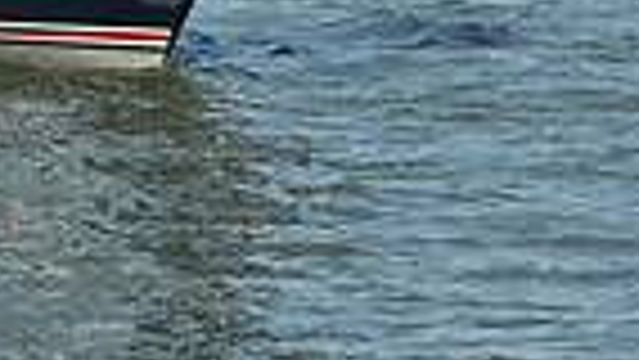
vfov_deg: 3.9
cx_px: 101
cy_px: -814
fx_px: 5068
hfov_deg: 7.2
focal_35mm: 299
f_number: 10
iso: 320
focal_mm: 70
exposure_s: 1/1000
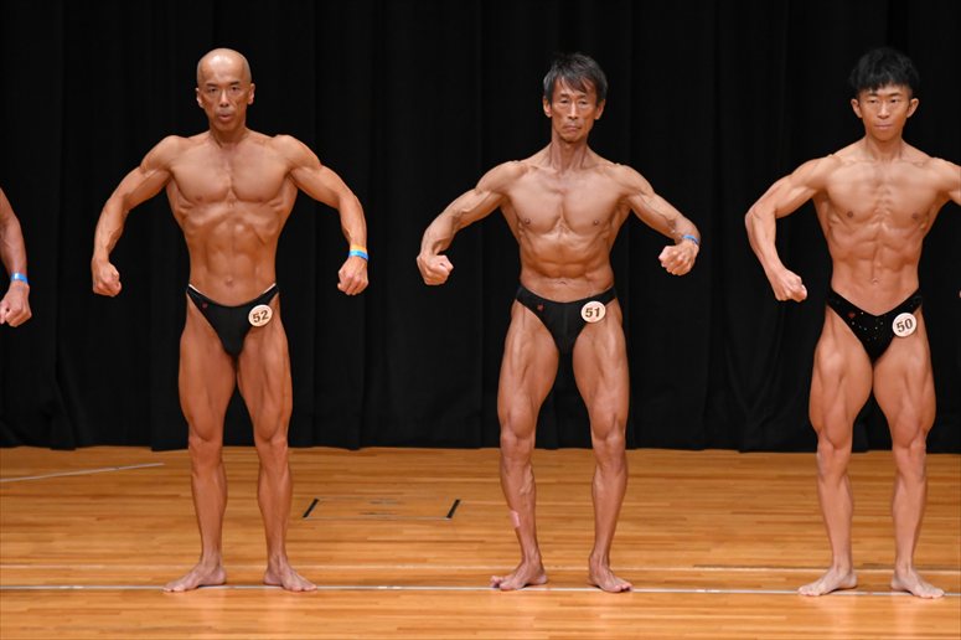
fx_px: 7604
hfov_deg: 7.2
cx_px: 480
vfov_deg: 4.8
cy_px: 320
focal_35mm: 285
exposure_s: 1/400
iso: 3200
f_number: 5.6
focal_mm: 190
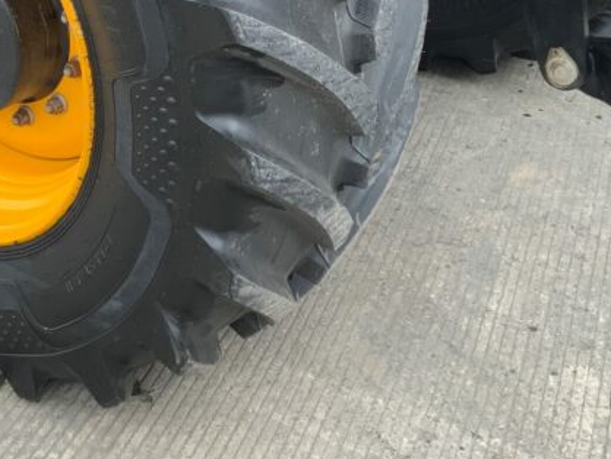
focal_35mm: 71
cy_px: 12
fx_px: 1254
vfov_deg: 20.2
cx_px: 193
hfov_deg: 27.2
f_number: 1.8
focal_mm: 3
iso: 16
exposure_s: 1/221
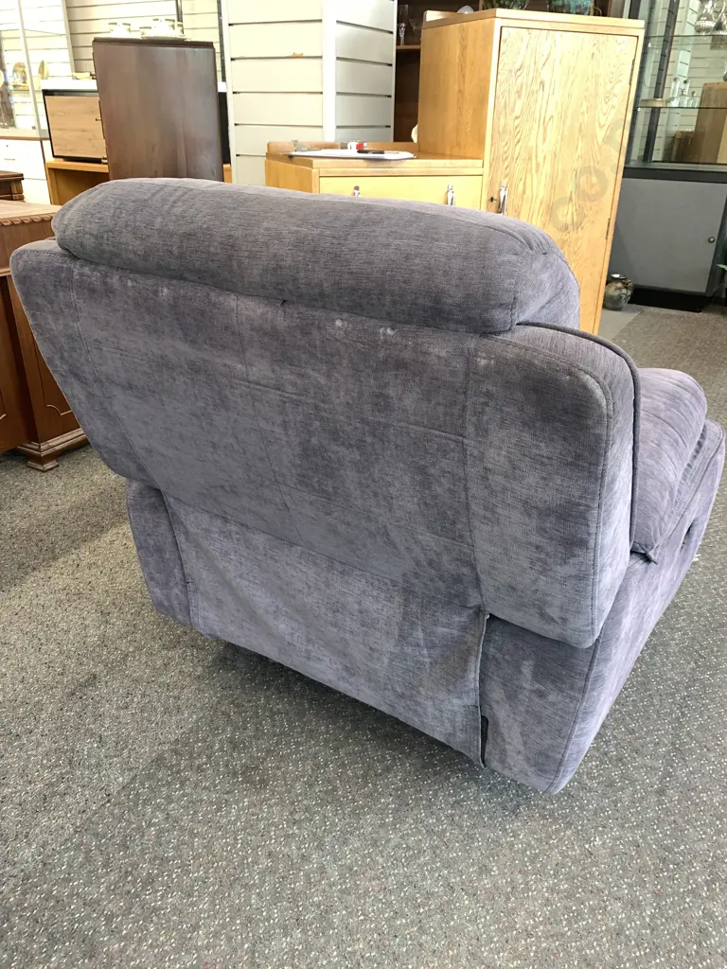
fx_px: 728
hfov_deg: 53.1
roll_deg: -1.3
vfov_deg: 67.3
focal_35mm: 26
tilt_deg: -27.0
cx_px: 364
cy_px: 484
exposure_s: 1/50
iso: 125
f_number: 1.8
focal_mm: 4.25
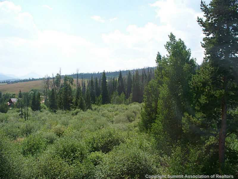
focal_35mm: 36
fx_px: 248
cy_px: 90
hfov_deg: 51.4
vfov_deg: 39.7
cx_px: 119
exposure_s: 1/320
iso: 80
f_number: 5
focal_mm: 7.54
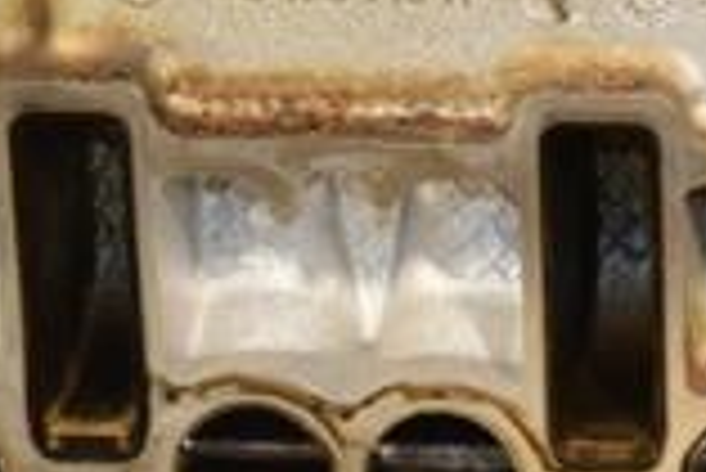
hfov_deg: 8.8
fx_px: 4495
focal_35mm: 229
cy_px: 135
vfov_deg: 6.0
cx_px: 904
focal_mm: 40
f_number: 4.8
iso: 800
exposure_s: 1/160
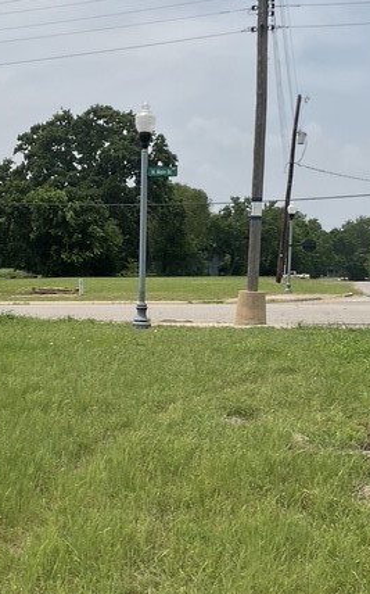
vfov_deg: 43.5
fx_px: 743
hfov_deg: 27.6
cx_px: 96
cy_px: 303
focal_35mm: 46
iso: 16
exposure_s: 1/3125
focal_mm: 3
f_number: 1.8
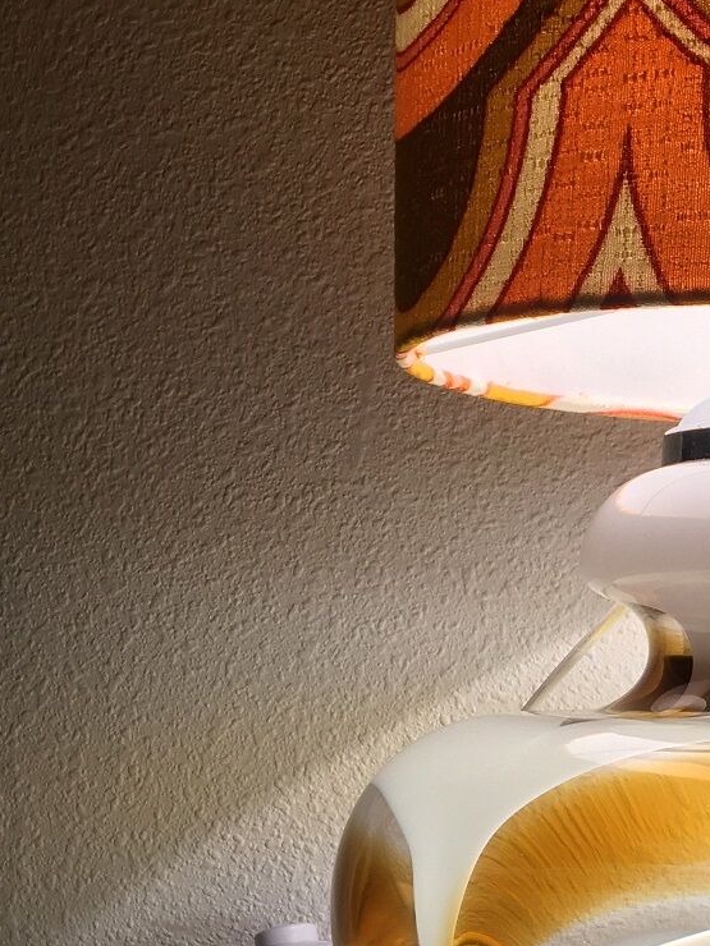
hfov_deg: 18.0
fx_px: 2160
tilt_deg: -1.8
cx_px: 791
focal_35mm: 79
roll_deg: -0.3
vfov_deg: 24.5
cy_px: 683
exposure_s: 1/100
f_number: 2.2
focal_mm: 4.15
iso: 25
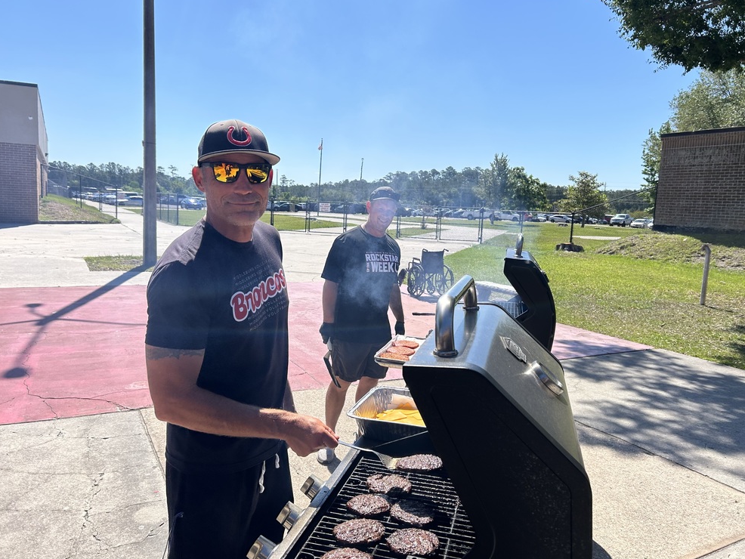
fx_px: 581
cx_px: 377
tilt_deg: -7.1
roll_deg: -2.0
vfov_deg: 51.4
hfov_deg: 65.3
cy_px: 270
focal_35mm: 27
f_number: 1.5
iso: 50
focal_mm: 5.7
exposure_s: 1/4831
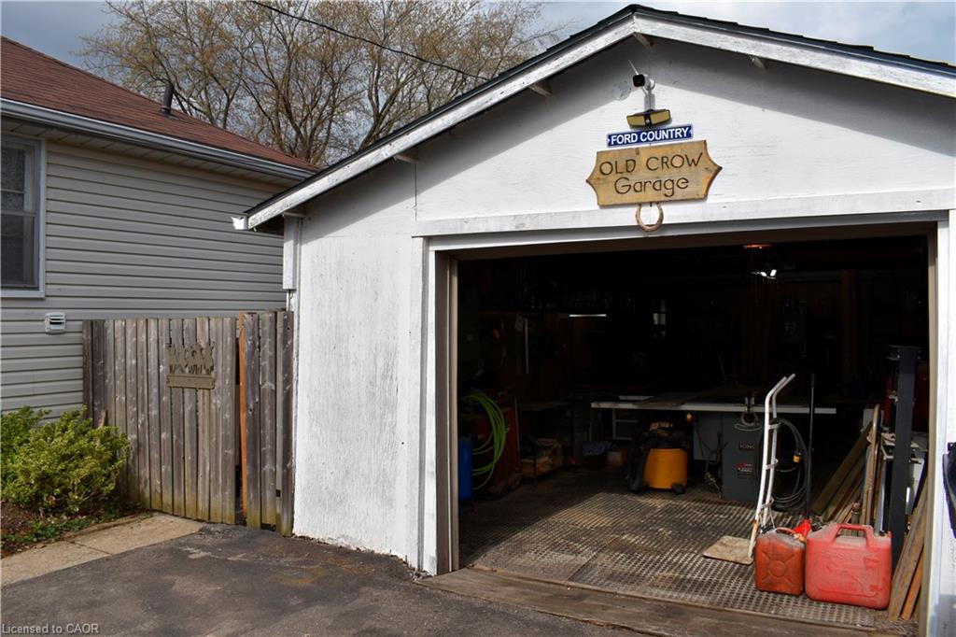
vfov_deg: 47.9
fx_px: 717
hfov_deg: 67.4
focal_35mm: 27
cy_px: 318
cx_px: 478
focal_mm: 18
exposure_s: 1/200
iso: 100
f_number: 11
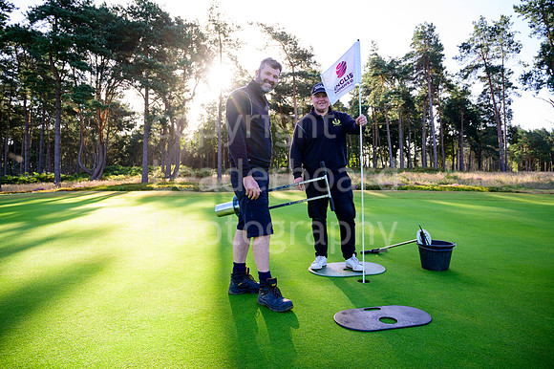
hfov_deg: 73.8
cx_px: 277
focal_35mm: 24
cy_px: 184
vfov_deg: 53.1
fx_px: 369
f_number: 4
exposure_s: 1/200
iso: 160
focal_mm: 24
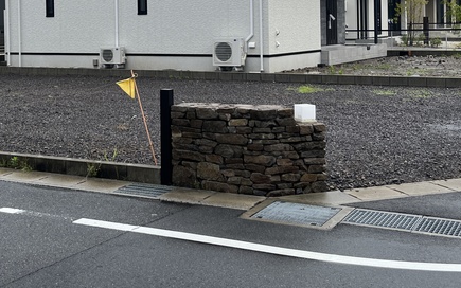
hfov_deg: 35.3
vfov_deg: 22.3
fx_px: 716
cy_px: 42
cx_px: 155
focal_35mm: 57
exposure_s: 1/2967
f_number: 1.6
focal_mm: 5.1
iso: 50
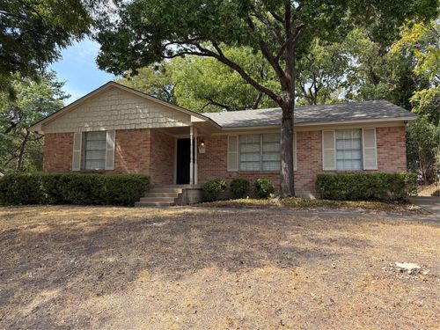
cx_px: 220
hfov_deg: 71.6
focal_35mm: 24
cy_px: 165
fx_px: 305
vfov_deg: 56.8
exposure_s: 1/1770
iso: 100
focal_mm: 6.76
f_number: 1.78
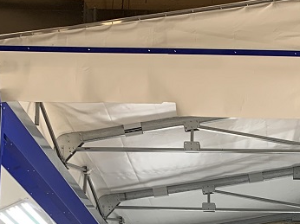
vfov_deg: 14.6
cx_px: 298
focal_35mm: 91
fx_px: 788
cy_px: 376
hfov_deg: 20.9
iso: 40
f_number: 1.8
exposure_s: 1/100
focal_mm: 4.25
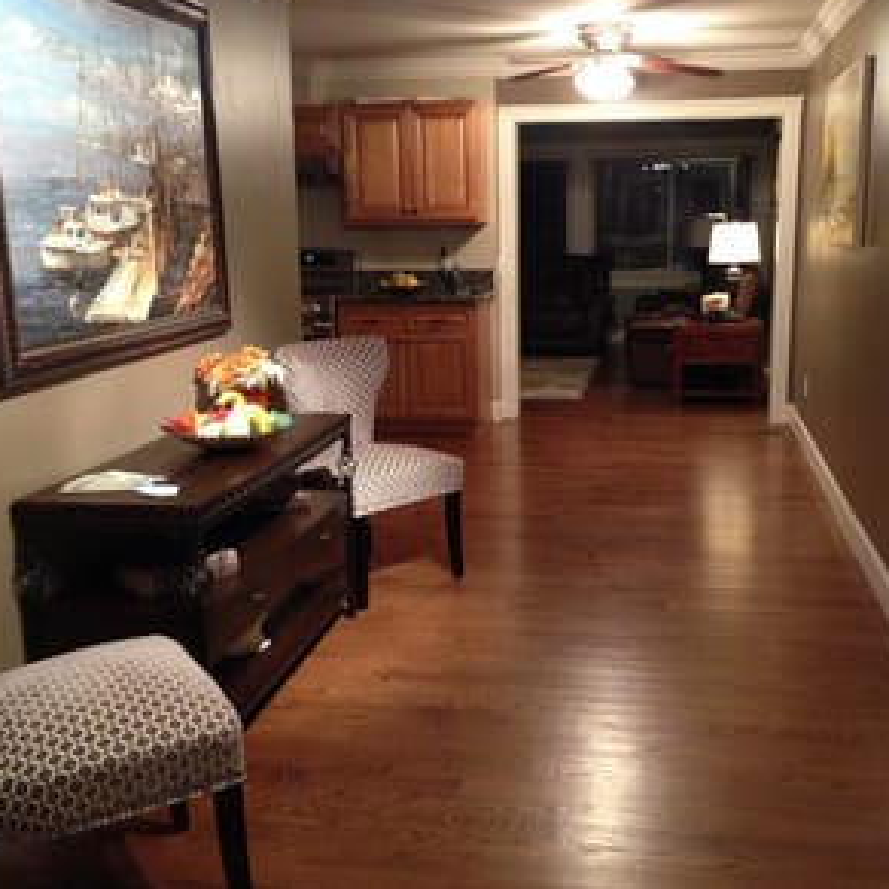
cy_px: 435
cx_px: 490
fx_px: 1162
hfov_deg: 41.8
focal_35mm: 40
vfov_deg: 41.9
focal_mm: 4.12
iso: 400
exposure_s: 1/20
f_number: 2.4
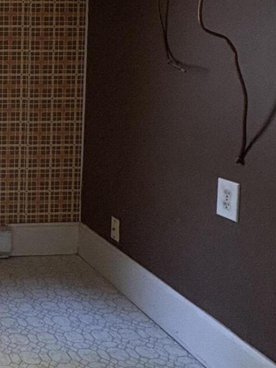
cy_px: 99
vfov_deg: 41.9
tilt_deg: -5.8
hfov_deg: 25.6
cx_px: -126
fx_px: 468
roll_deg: -0.2
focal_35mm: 44
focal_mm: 2.22
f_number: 2.2
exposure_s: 1/60
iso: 400
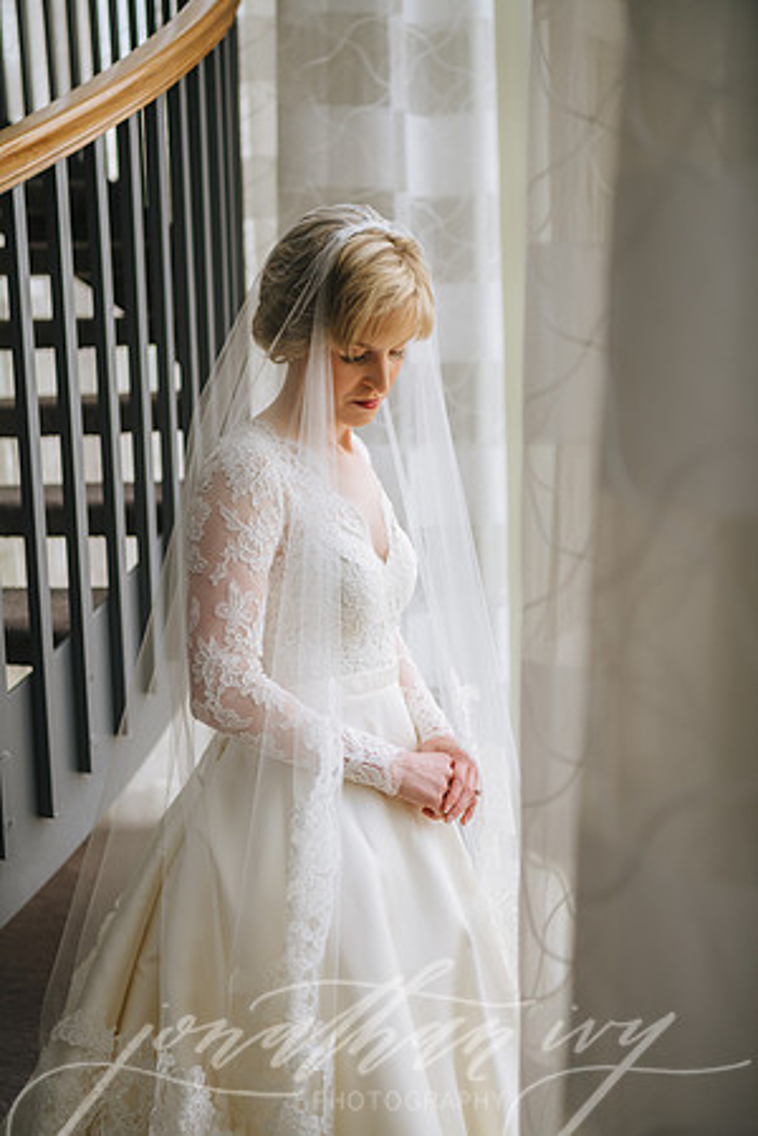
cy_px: 568
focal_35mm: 52
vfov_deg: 38.2
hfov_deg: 26.0
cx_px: 379
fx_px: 1642
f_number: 2.8
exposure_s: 1/250
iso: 200
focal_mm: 52
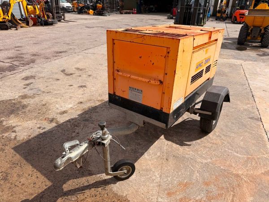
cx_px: 134
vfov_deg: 56.8
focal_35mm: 24
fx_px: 187
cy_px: 101
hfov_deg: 71.6
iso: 80
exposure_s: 1/5319
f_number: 1.78
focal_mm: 6.76
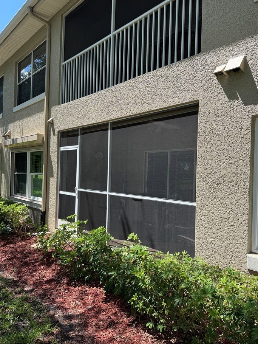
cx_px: 133
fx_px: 268
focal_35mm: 27
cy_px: 173
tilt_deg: -0.1
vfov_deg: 65.3
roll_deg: -0.8
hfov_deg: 51.4
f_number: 1.78
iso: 80
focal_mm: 6.76
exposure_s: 1/1637
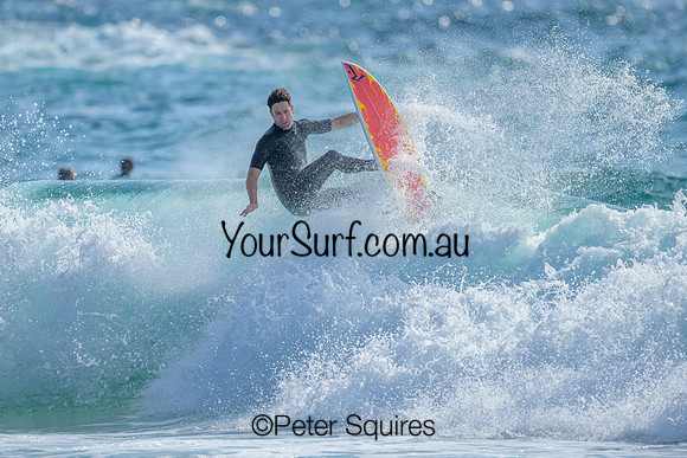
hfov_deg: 2.6
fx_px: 15270
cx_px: 344
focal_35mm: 800
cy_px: 229
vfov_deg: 1.7
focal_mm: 800
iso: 180
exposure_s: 1/2000
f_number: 6.3
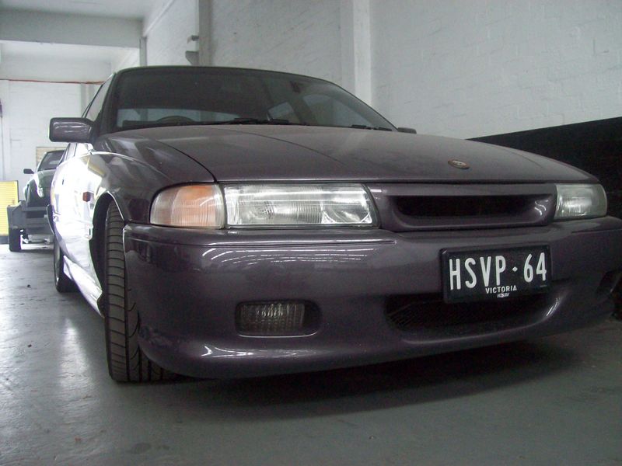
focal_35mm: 36
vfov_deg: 39.7
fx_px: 647
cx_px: 311
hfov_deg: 51.4
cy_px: 233
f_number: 2.7
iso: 200
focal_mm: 6
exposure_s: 1/8
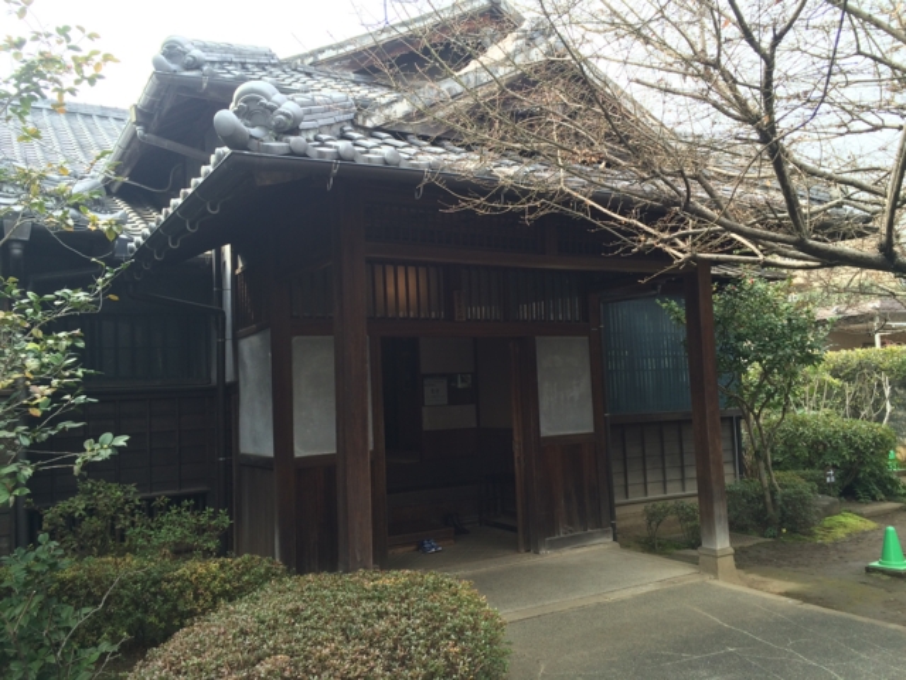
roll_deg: +2.2
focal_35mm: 29
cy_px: 340
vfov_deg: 48.2
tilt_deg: +4.4
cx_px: 453
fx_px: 759
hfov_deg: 61.7
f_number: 2.2
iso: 32
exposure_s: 1/219
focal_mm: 4.15
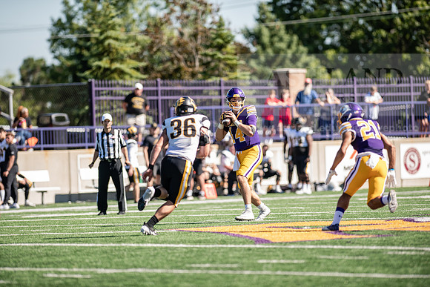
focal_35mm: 300
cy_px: 144
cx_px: 215
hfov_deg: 6.9
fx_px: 3584
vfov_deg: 4.6
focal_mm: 300
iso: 200
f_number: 3.2
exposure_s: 1/1000
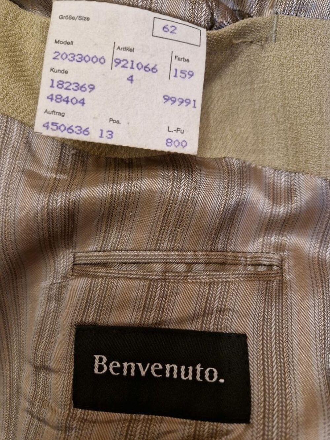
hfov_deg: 58.9
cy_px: 220
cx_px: 165
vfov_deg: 73.9
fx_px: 292
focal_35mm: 23
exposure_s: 1/25
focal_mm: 5.4
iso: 500
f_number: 1.8
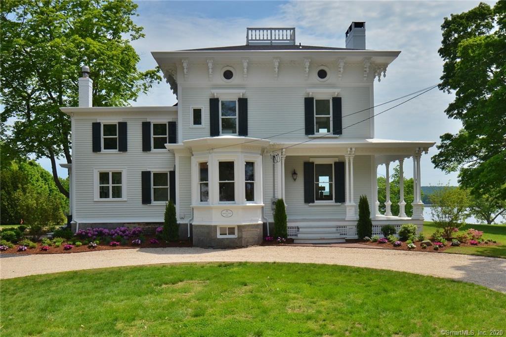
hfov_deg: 59.5
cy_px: 168
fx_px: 443
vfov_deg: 41.7
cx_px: 253
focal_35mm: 32
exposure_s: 1/500
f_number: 11
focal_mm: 21
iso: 400
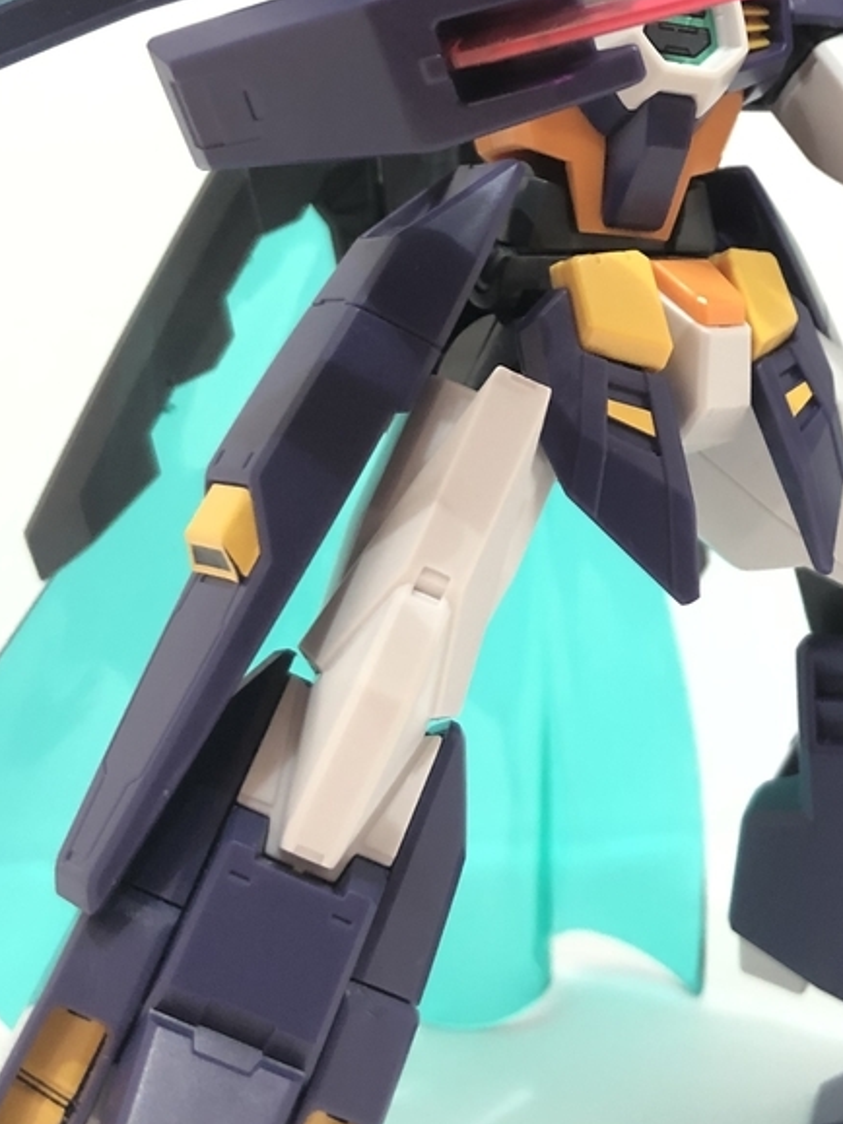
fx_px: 1884
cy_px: 260
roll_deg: -1.2
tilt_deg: -1.2
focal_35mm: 58
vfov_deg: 32.5
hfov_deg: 24.9
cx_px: 655
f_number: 1.8
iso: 50
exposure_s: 1/15
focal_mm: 3.99
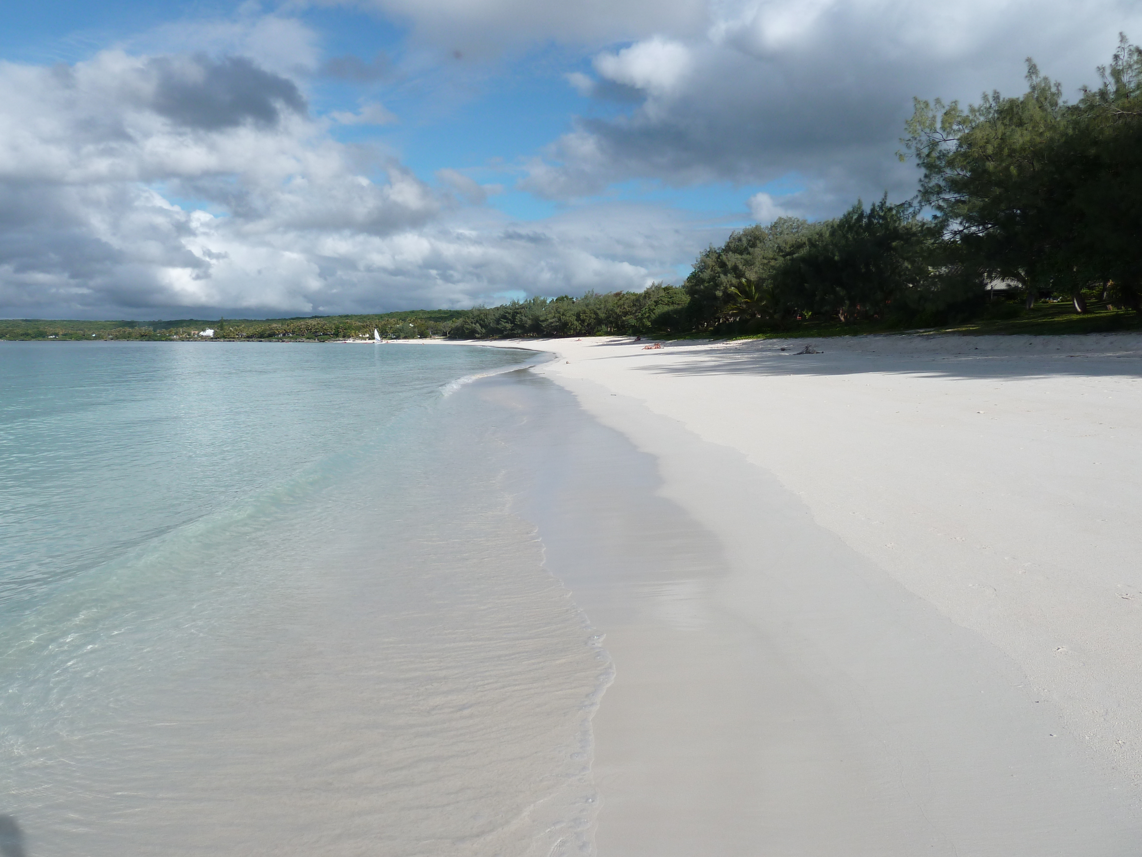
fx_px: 858
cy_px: 415
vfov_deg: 53.1
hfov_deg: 67.3
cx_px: 559
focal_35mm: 26
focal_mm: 4.1
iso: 80
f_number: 3.3
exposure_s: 1/1300
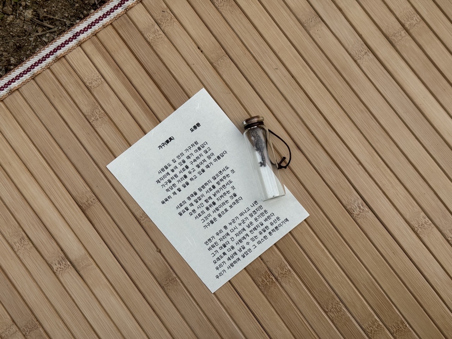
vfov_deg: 30.3
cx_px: 226
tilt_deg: -77.5
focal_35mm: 48
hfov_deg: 39.7
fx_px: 627
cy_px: 170
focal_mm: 6.76
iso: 64
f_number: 1.78
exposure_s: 1/3425
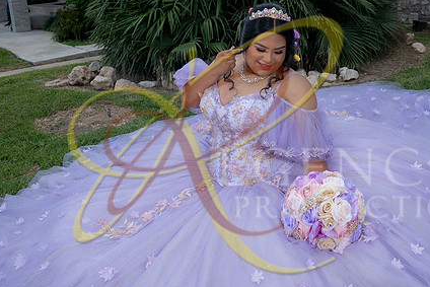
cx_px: 263
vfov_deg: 32.7
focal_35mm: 41
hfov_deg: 47.1
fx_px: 490
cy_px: 146
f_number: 2.8
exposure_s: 1/1000
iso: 125
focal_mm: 20
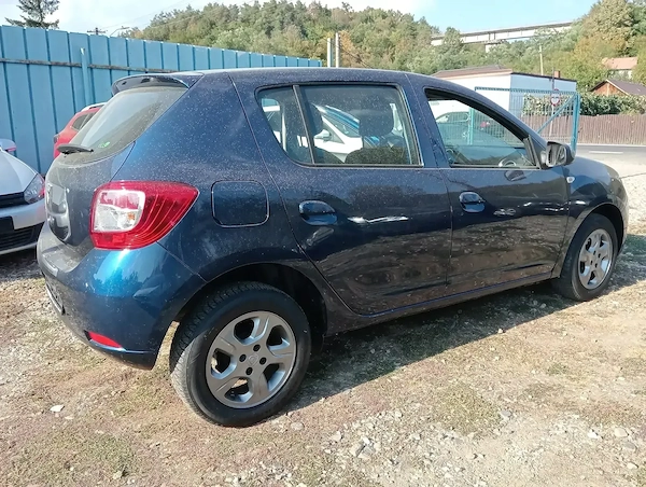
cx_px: 323
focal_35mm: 28
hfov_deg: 63.4
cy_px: 244
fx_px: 523
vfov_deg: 49.9
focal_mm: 3.98
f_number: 1.8
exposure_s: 1/469
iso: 100
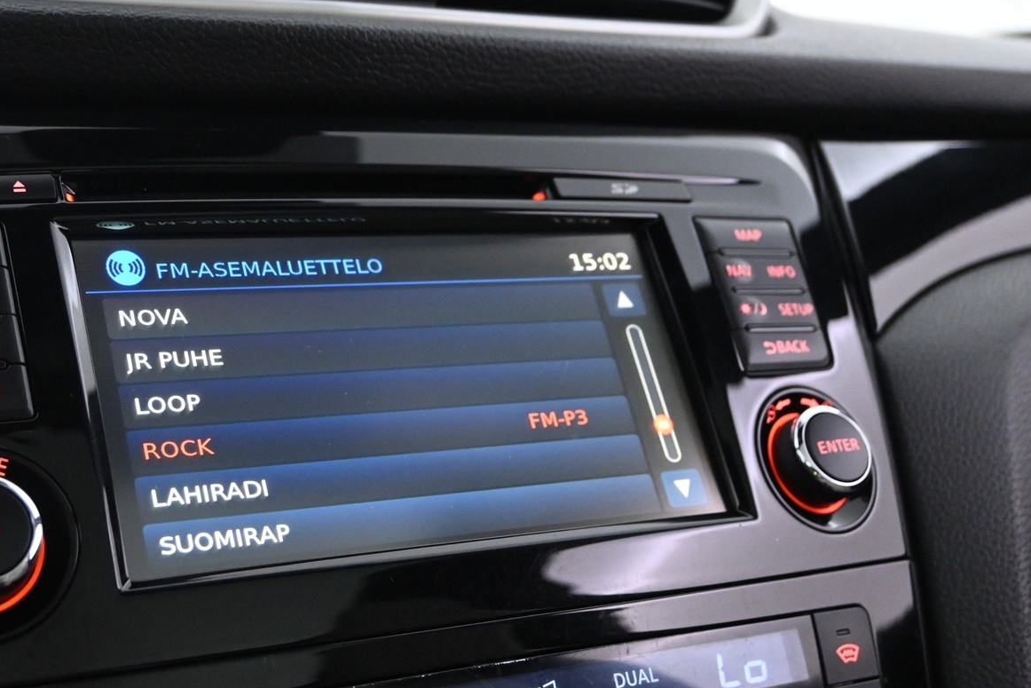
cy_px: 427
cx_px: 342
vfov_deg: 29.1
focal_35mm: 46
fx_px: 1317
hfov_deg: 42.2
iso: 3200
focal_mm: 22
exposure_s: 1/30
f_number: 4
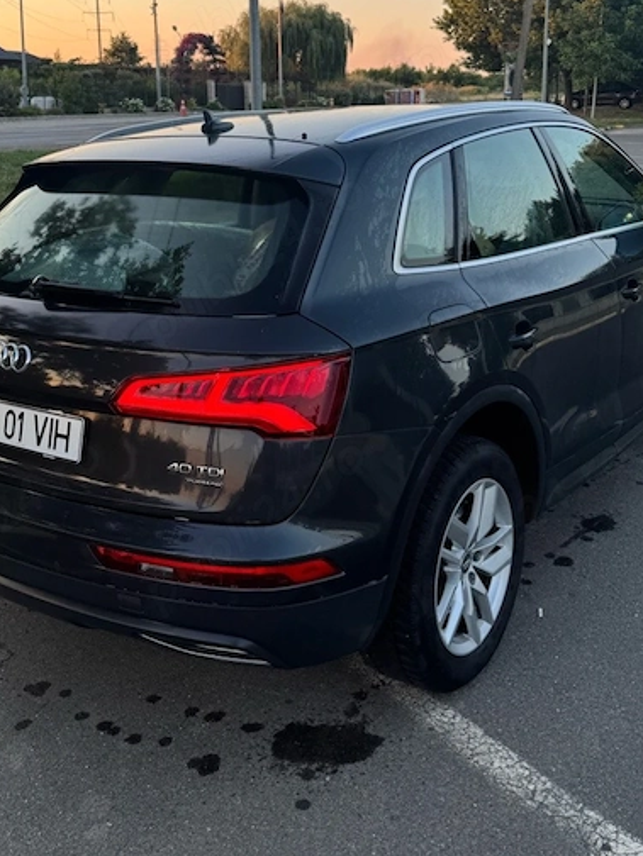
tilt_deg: -12.8
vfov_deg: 48.3
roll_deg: +0.6
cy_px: 302
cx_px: 322
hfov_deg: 37.7
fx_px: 941
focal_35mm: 38
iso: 80
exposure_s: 1/350
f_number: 1.78
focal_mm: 6.76
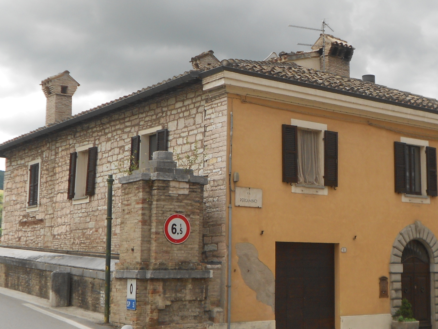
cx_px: 269
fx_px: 734
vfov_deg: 25.2
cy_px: 170
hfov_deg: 33.1
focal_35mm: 58
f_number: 3.9
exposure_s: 1/320
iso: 80
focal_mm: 6.9
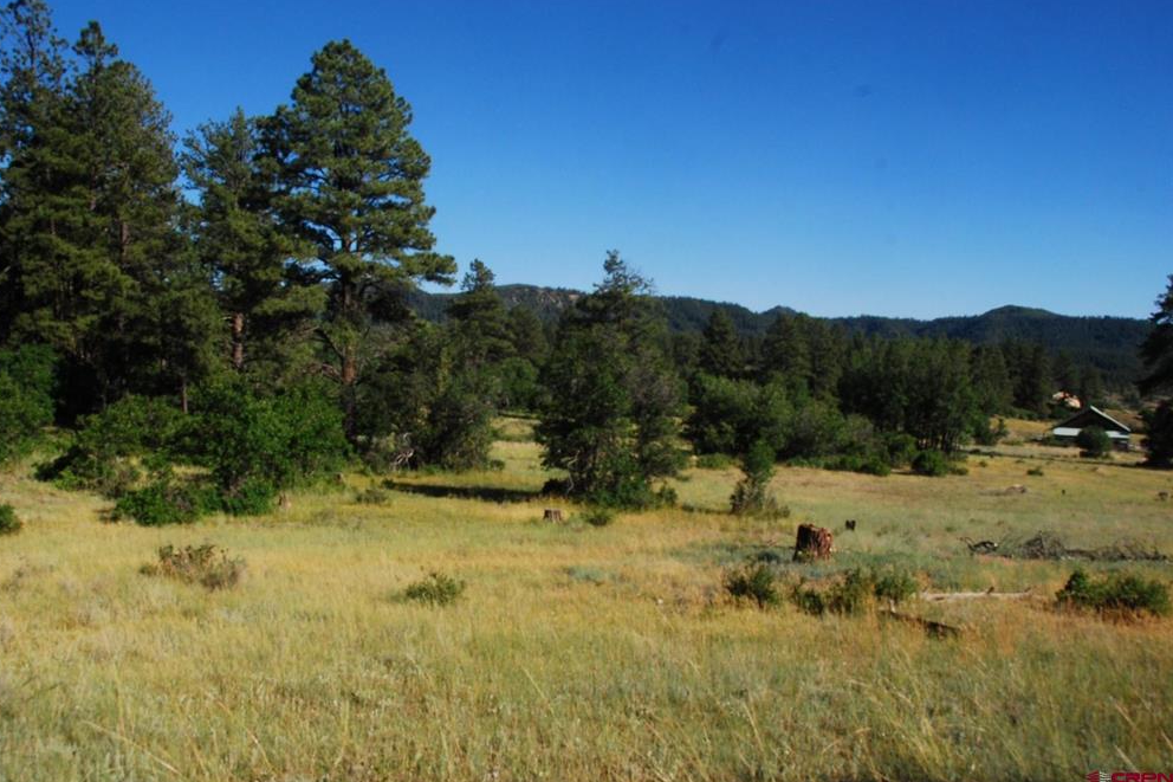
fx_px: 1010
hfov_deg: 60.3
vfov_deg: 42.3
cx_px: 569
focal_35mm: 31
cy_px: 384
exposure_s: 1/500
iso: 400
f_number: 11
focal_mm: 20
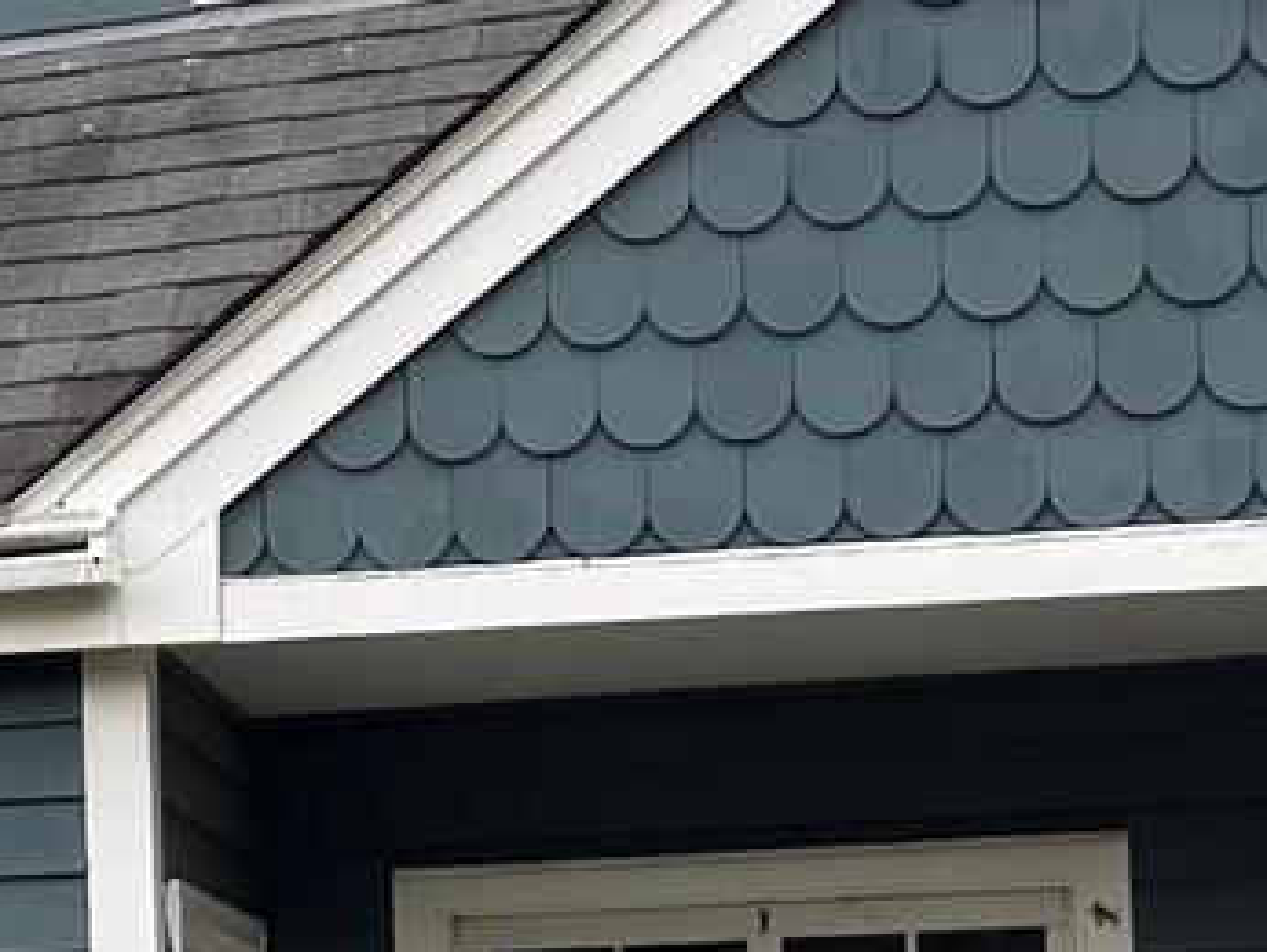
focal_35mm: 142
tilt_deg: +4.2
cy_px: 1025
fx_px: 5201
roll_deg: +1.0
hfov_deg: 12.0
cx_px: -1479
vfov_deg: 10.3
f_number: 1.78
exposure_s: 1/920
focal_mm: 6.76
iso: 80
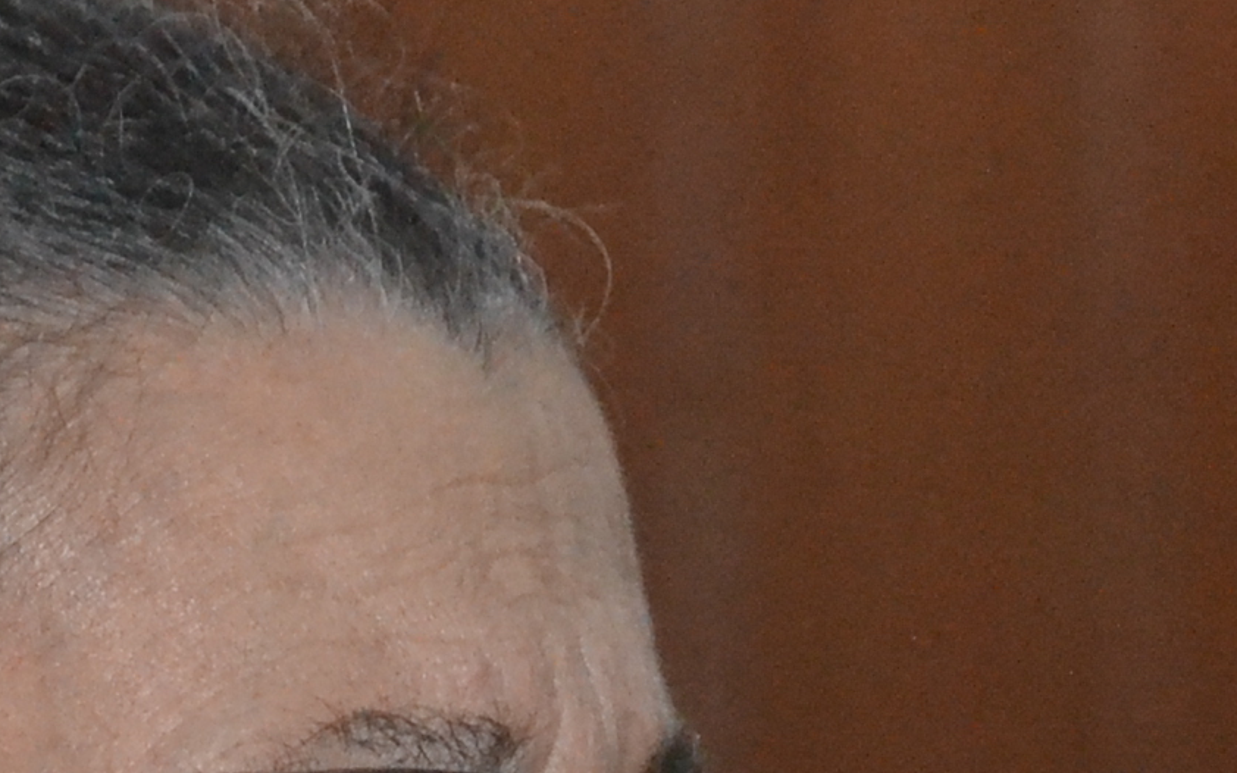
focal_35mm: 552
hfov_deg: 3.8
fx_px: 18607
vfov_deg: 2.4
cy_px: 1784
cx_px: 319
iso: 3200
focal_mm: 66
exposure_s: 1/60
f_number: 7.1
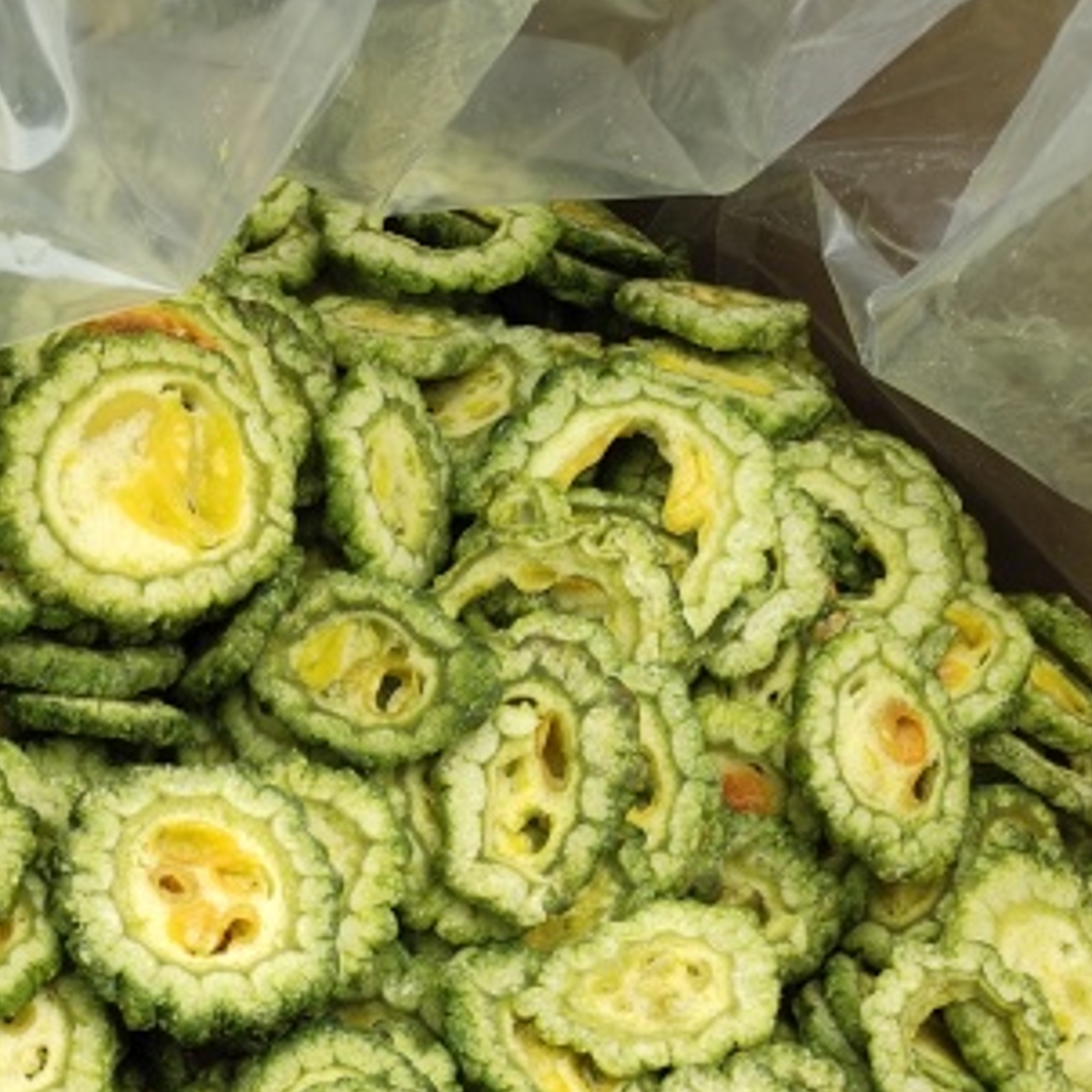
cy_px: 1846
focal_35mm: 75
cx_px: -260
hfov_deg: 21.2
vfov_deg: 18.9
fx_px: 2677
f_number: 1.8
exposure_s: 1/100
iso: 64
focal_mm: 5.59
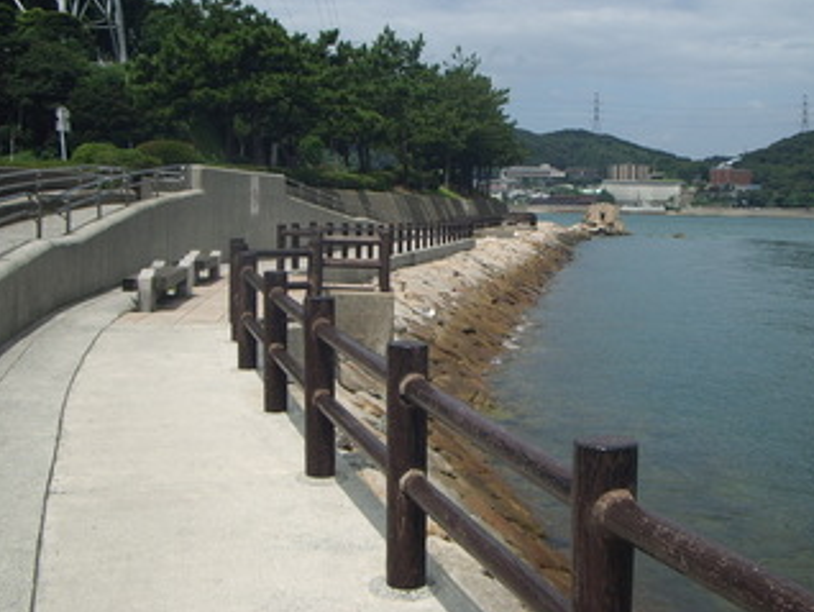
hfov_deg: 42.8
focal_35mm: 44
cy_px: 266
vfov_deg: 32.9
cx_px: 461
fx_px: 1035
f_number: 4.3
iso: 50
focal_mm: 5.8
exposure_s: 1/640
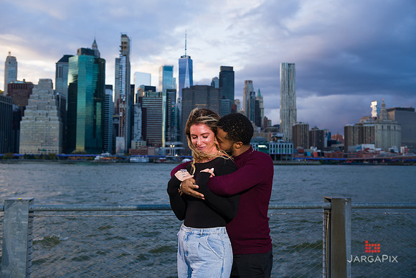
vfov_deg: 35.1
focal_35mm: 38
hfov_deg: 50.7
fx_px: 439
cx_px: 208
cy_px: 139
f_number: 4
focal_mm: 38
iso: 250
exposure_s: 1/200
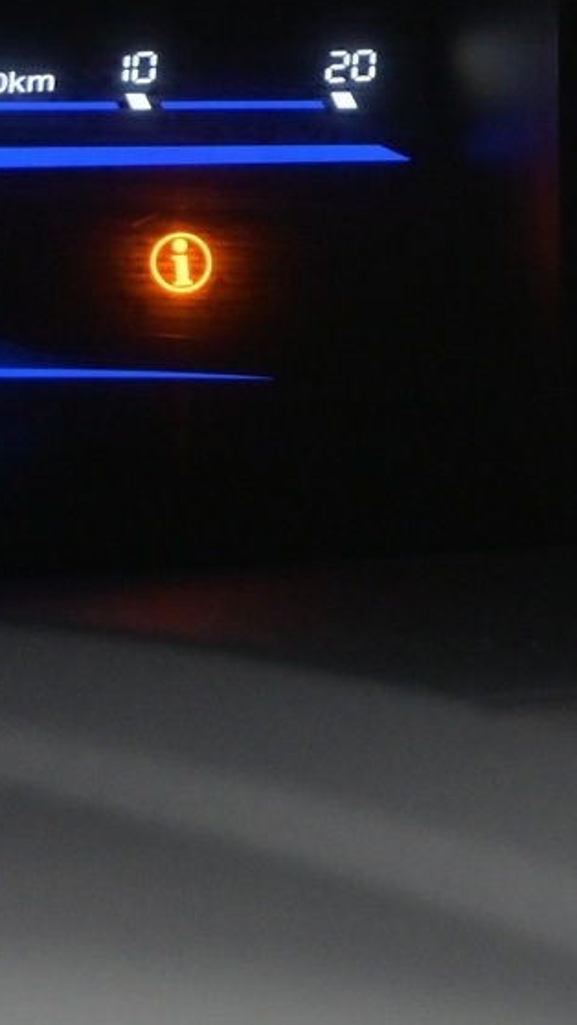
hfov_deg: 7.4
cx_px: 1272
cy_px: 219
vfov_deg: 13.8
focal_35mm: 155
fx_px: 4215
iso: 2500
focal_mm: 34
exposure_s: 1/60
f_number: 5
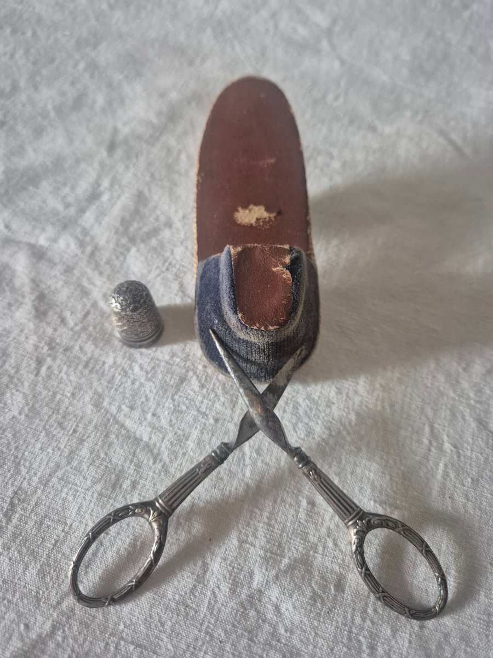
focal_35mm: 23
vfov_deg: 73.9
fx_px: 437
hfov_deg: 58.9
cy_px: 329
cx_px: 246
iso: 1000
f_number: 1.8
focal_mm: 5.4
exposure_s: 1/100
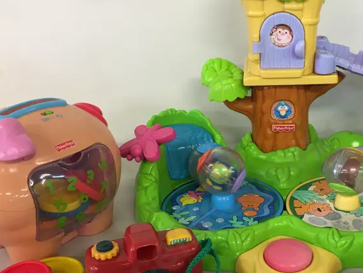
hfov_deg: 35.4
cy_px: 177
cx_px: 268
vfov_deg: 27.4
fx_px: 556
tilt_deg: -26.0
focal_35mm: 53
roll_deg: -0.4
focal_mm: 4.15
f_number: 2.2
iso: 32
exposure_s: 1/17
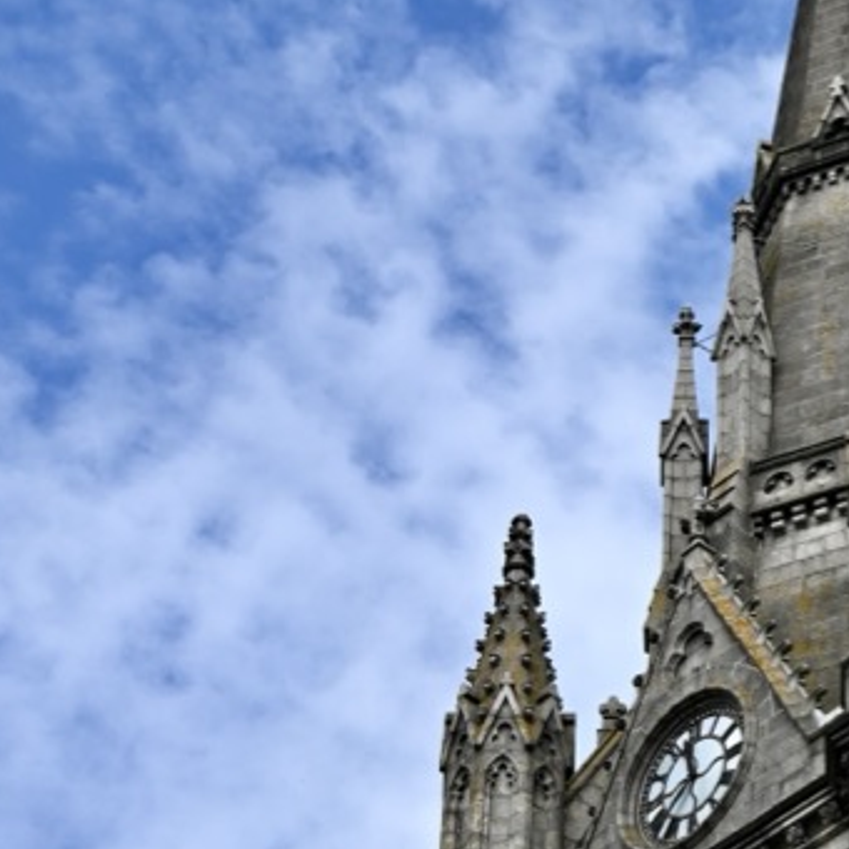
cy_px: 679
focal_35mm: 132
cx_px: 905
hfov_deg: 13.0
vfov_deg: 13.2
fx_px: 3663
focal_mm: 44
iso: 160
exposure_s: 1/320
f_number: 9
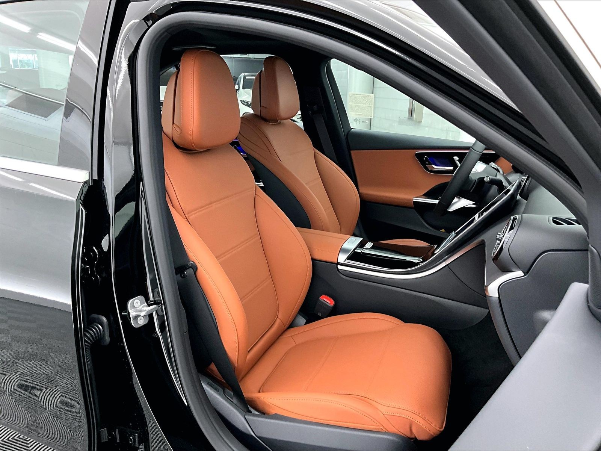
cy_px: 226
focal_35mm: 29
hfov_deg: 61.7
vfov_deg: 48.2
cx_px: 300
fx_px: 503
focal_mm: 3
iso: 250
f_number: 1.8
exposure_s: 1/40
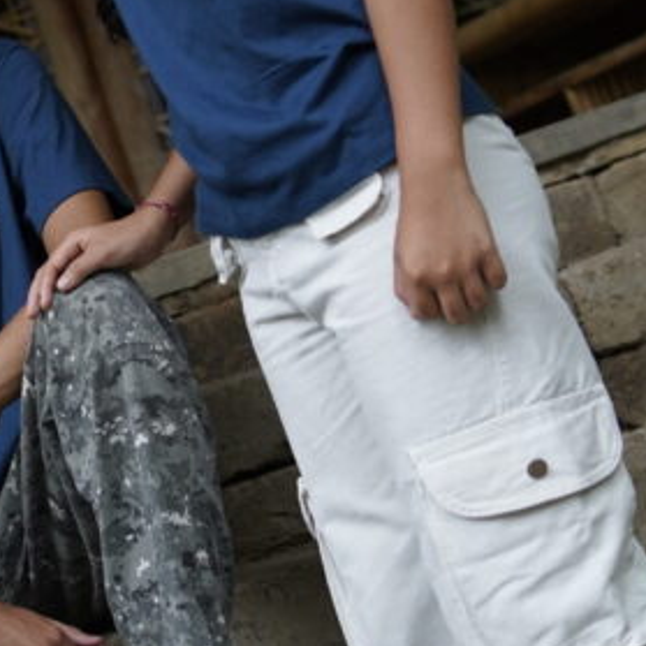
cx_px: -7
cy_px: 144
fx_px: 2027
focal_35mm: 96
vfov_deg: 18.0
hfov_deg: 17.7
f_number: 2
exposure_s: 1/200
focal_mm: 35
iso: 640
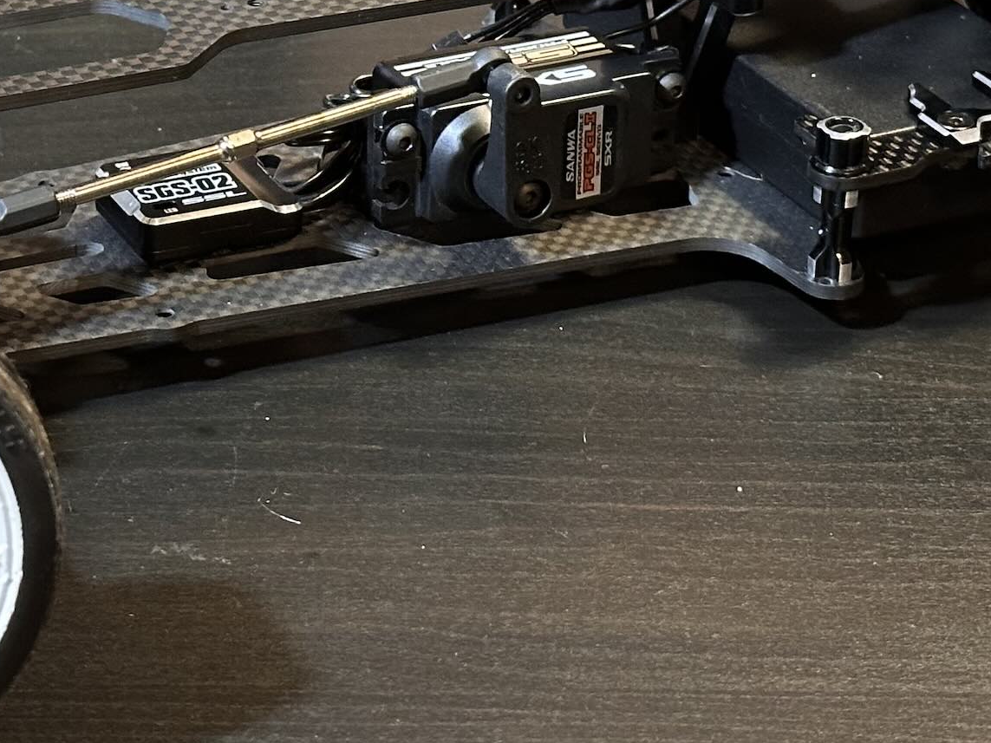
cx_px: 405
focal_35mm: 126
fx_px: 3607
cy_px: 75
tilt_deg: -25.3
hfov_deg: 15.6
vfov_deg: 11.7
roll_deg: -1.3
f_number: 1.78
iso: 400
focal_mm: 6.86
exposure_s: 1/33
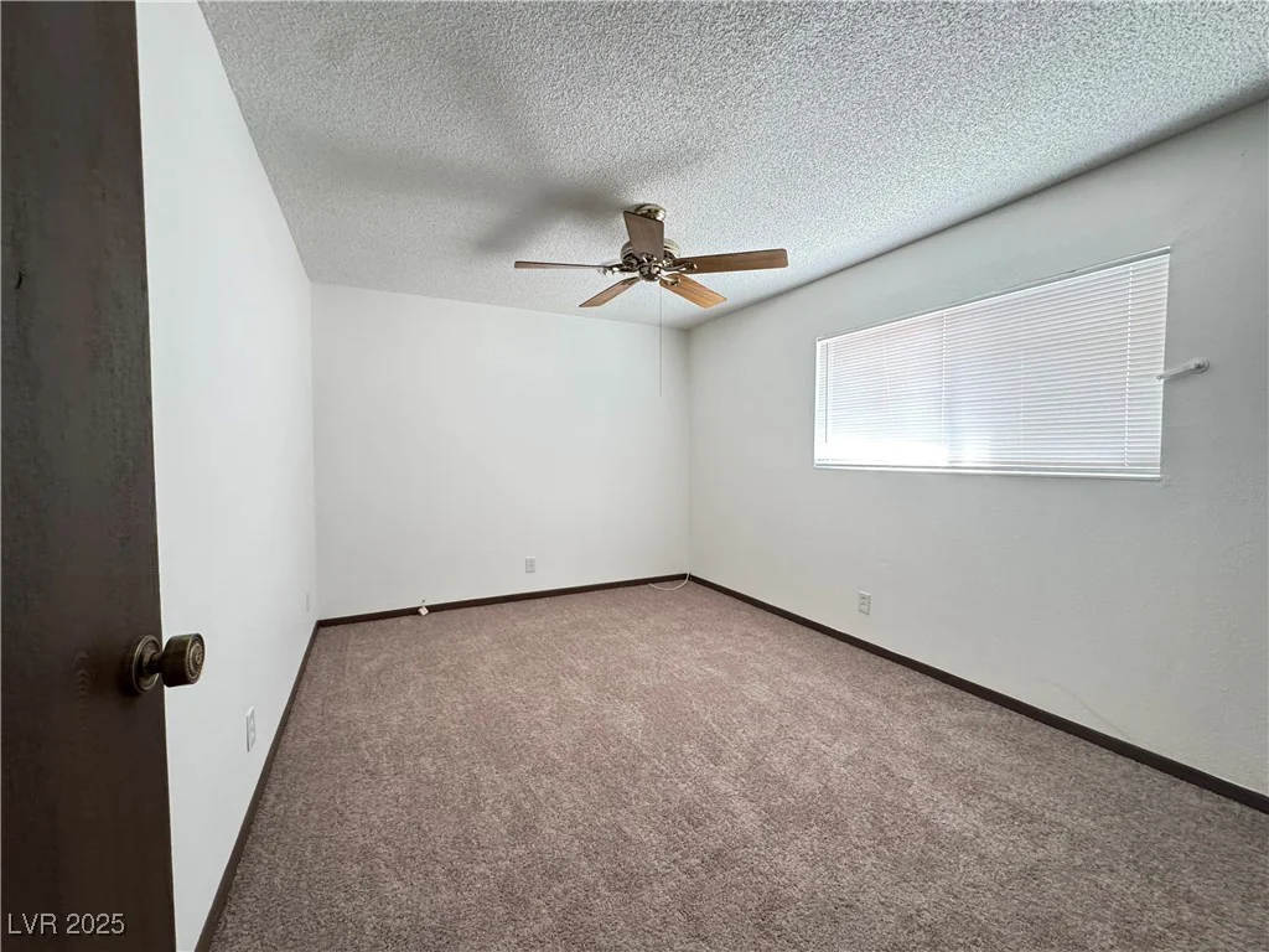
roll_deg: +0.3
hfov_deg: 102.1
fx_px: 513
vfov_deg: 85.7
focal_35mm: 14
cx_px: 634
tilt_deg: -2.2
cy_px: 476
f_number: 2.2
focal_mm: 2.22
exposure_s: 1/60
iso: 320
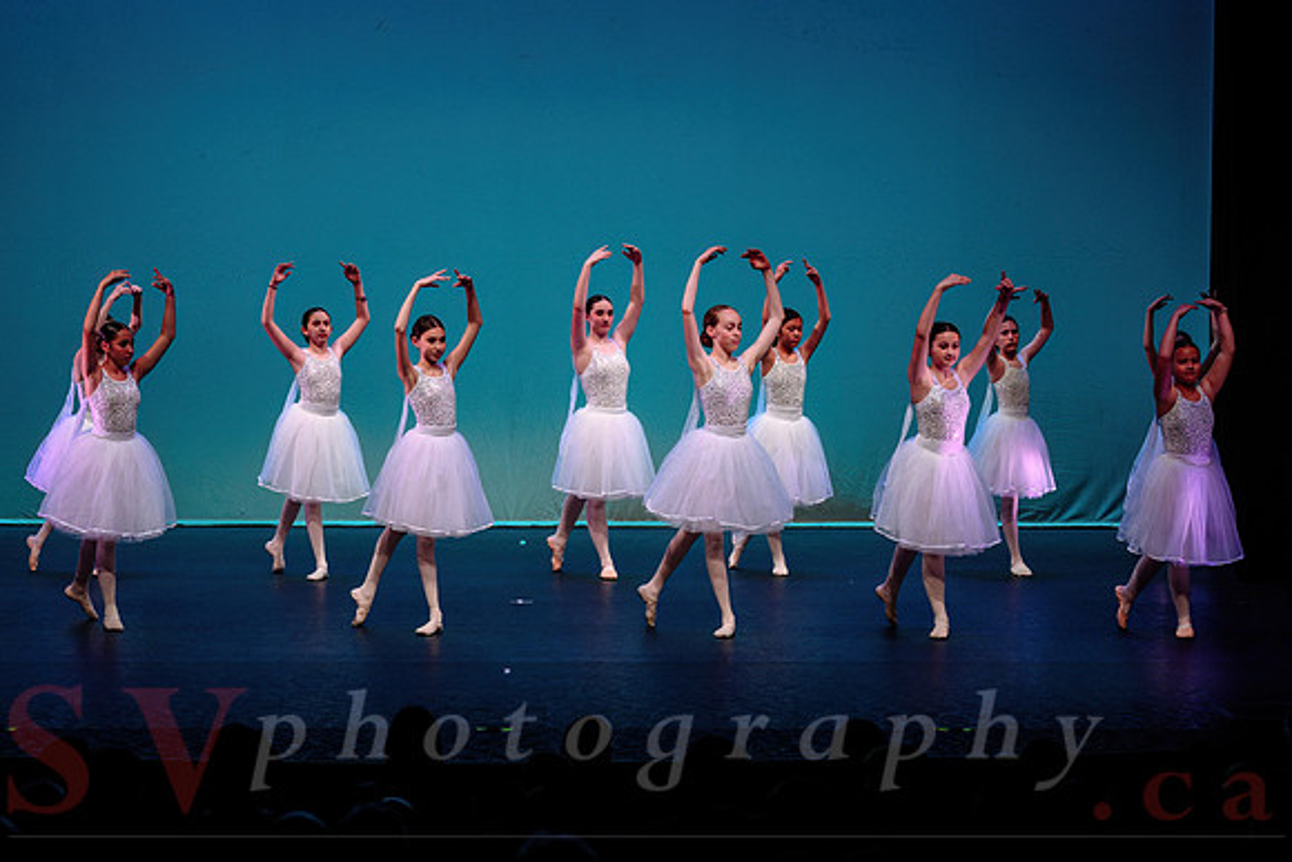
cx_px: 646
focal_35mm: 94
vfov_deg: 14.5
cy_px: 580
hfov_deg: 21.6
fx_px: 3379
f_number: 2.8
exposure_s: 1/800
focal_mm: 70
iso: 1600
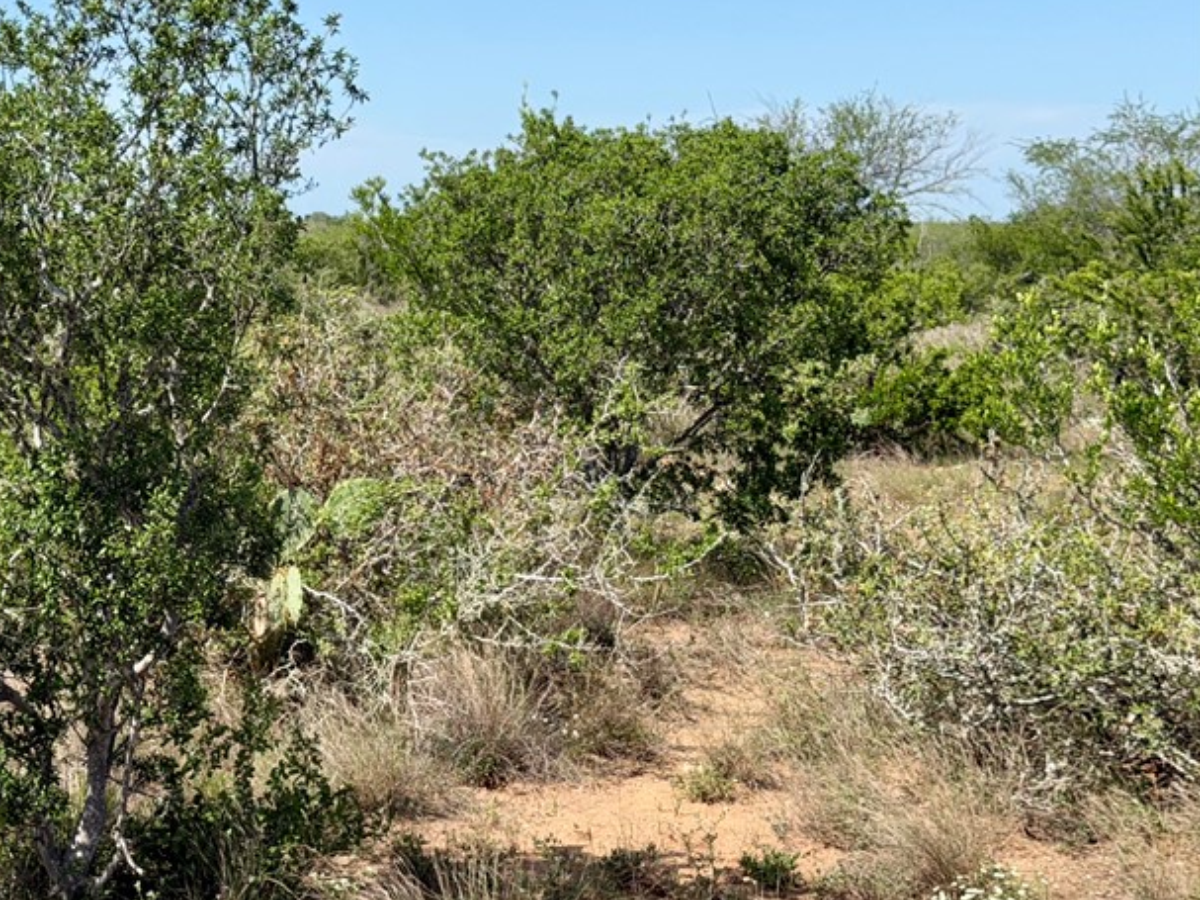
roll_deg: -0.3
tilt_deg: -4.0
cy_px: 496
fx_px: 2807
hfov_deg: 23.7
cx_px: 194
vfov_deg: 18.2
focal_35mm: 81
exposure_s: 1/4587
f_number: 1.78
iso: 64
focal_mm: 6.76
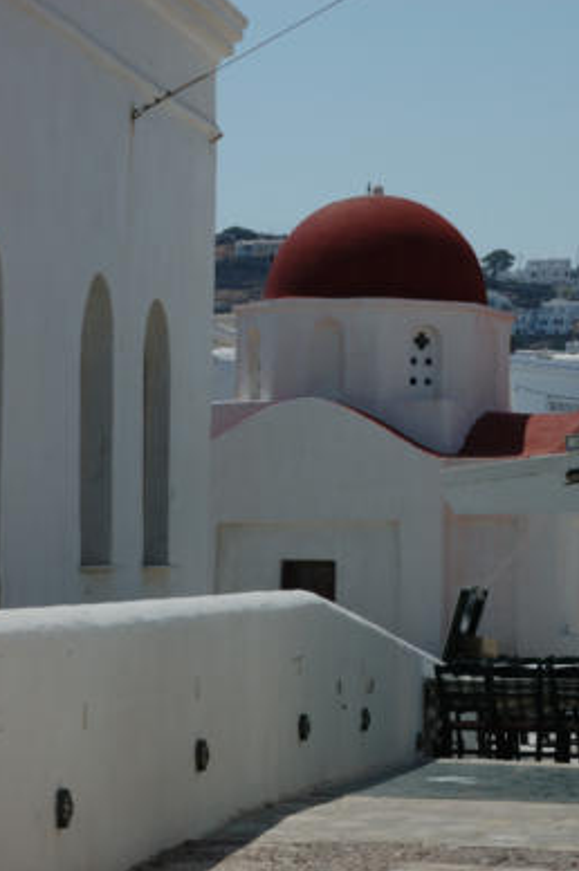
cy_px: 442
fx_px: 3359
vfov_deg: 14.8
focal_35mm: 139
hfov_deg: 9.9
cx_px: 290
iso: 200
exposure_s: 1/60
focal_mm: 90
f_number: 22
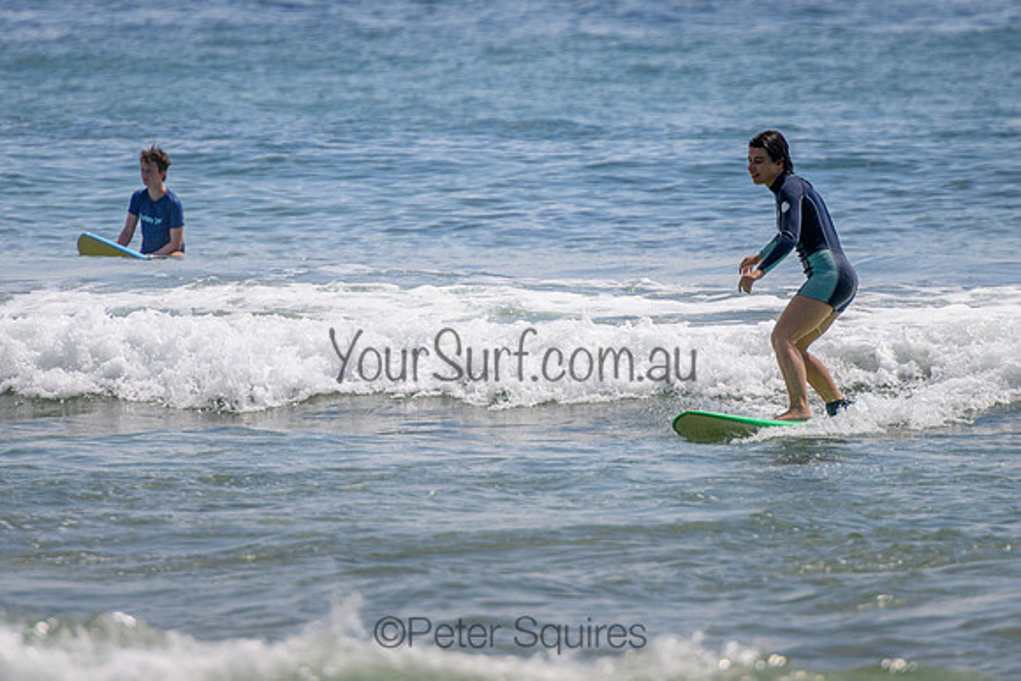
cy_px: 228
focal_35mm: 550
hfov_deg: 3.7
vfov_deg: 2.5
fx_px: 15598
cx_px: 464
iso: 220
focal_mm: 400
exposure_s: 1/2000
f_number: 5.6
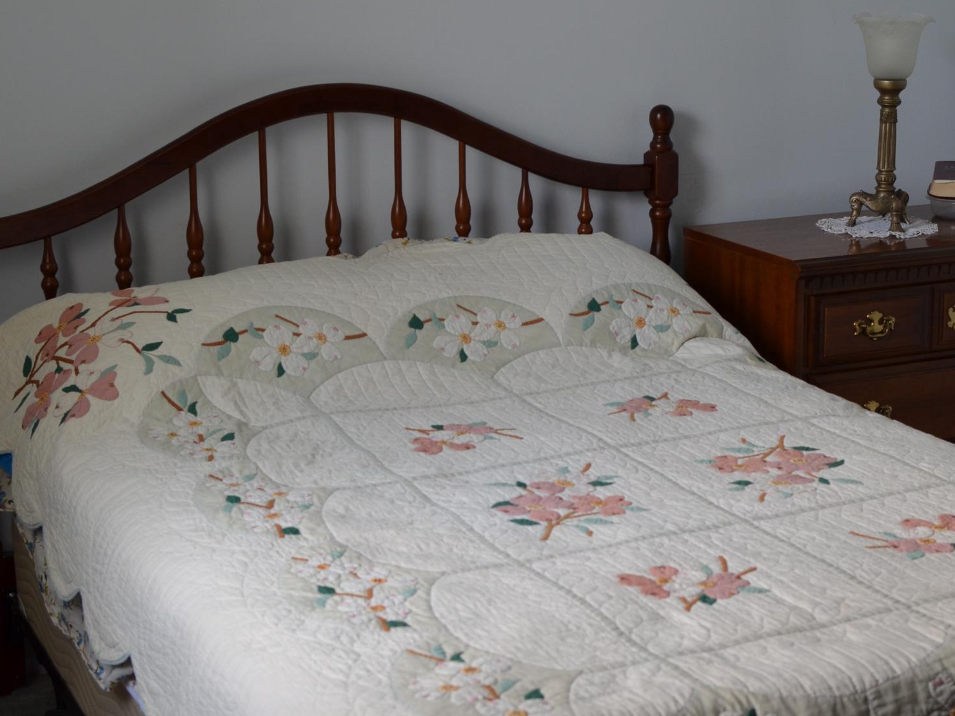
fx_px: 1922
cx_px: 507
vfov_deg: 21.1
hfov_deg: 27.9
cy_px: 327
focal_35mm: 70
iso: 450
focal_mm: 35
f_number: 4
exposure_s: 1/60
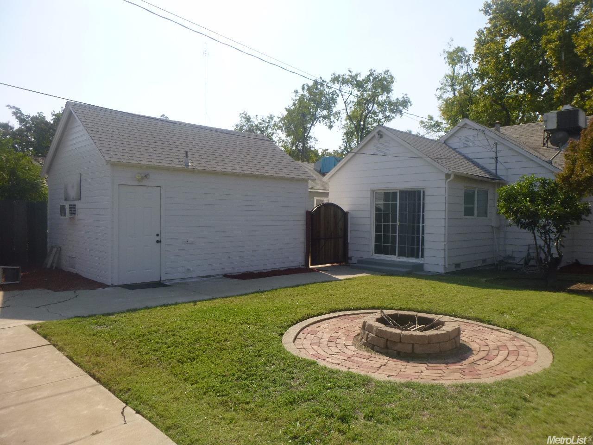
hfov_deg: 69.4
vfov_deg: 54.9
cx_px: 296
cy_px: 222
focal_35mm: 25
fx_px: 428
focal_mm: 4.5
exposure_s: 1/500
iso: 100
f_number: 3.9
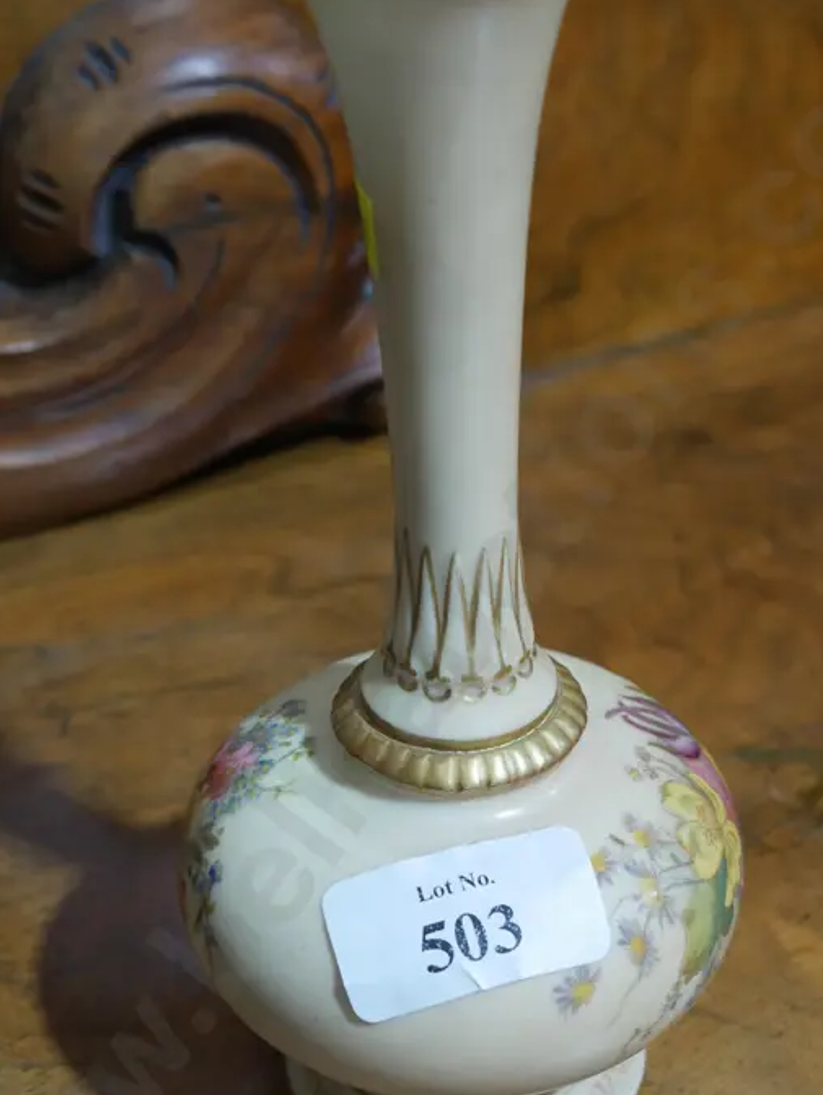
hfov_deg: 22.9
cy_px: 624
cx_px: 469
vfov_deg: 30.2
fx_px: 2026
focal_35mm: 64
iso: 640
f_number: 4.6
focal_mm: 21
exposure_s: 1/60
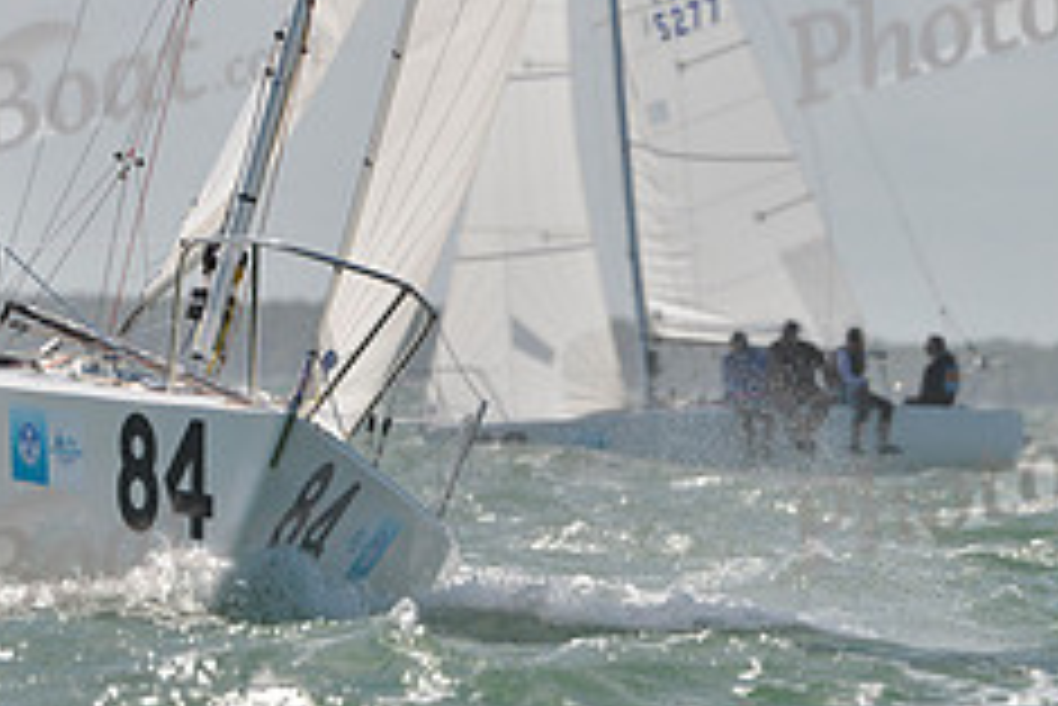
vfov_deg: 1.5
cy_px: 286
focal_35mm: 890
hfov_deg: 2.3
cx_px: 558
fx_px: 26171
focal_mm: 360
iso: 280
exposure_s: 1/2000
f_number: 6.3
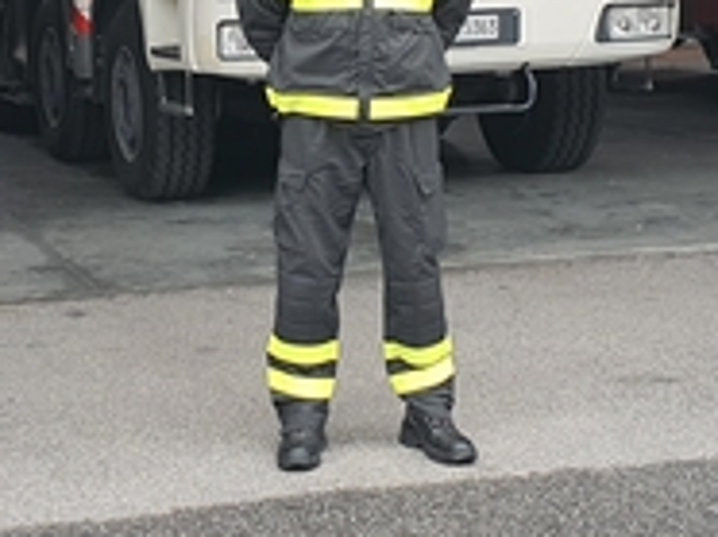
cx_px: 247
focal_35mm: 98
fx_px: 2030
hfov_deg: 20.0
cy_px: 133
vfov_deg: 15.0
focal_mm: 4.3
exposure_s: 1/100
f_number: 2.4
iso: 64
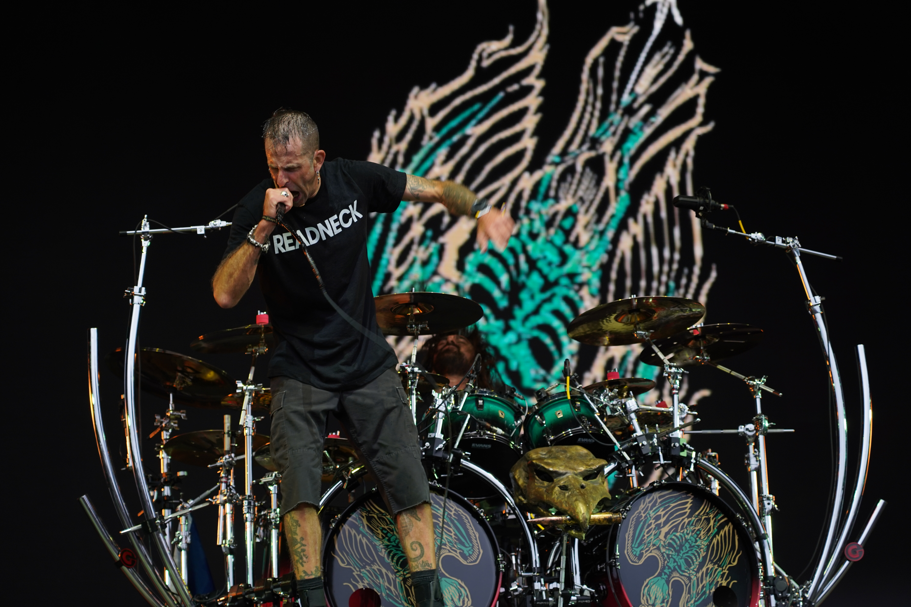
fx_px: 2657
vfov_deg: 13.0
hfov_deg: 19.5
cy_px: 304
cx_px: 456
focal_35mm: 105
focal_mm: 105
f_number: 4
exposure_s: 1/125
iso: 250
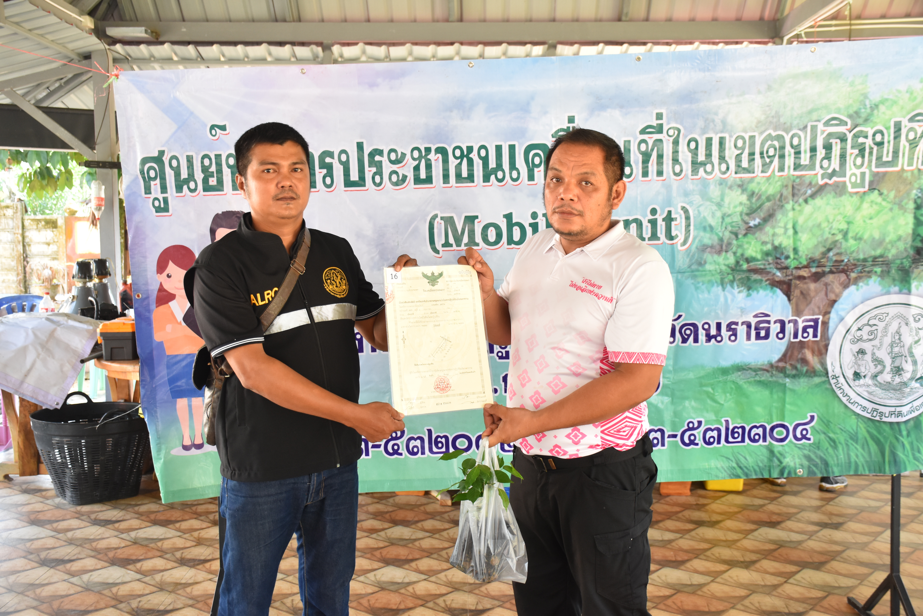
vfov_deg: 34.2
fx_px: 1000
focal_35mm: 39
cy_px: 308
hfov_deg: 49.5
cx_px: 462
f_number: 4.5
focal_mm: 26
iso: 800
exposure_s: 1/125
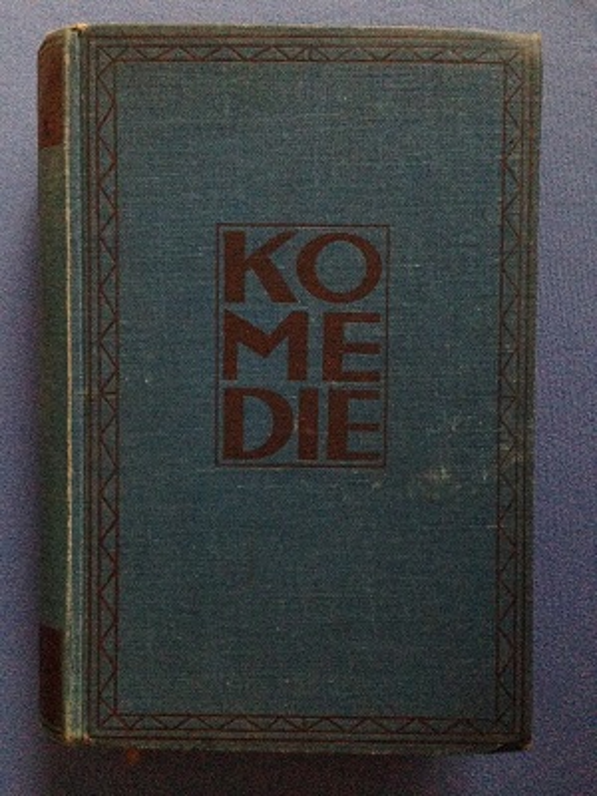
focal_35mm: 33
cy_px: 398
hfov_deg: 42.9
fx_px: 759
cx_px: 298
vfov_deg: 55.4
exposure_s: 1/15
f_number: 2.4
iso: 800
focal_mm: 4.12
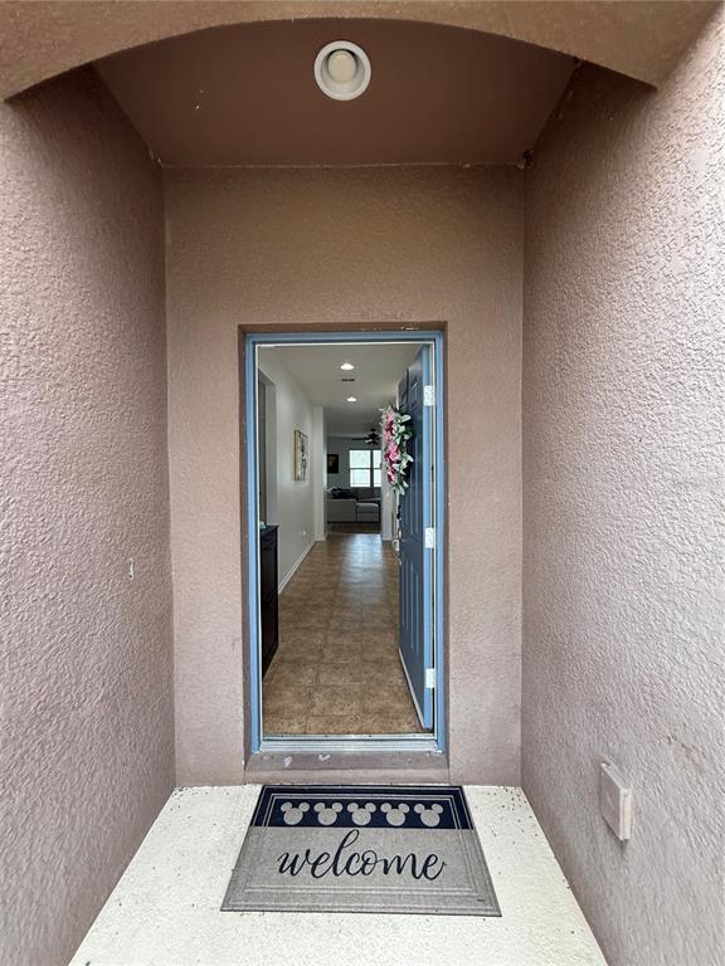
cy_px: 483
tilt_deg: +4.0
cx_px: 362
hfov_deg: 85.7
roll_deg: +1.7
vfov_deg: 102.1
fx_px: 391
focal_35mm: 14
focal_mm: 2.22
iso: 200
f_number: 2.2
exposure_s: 1/120
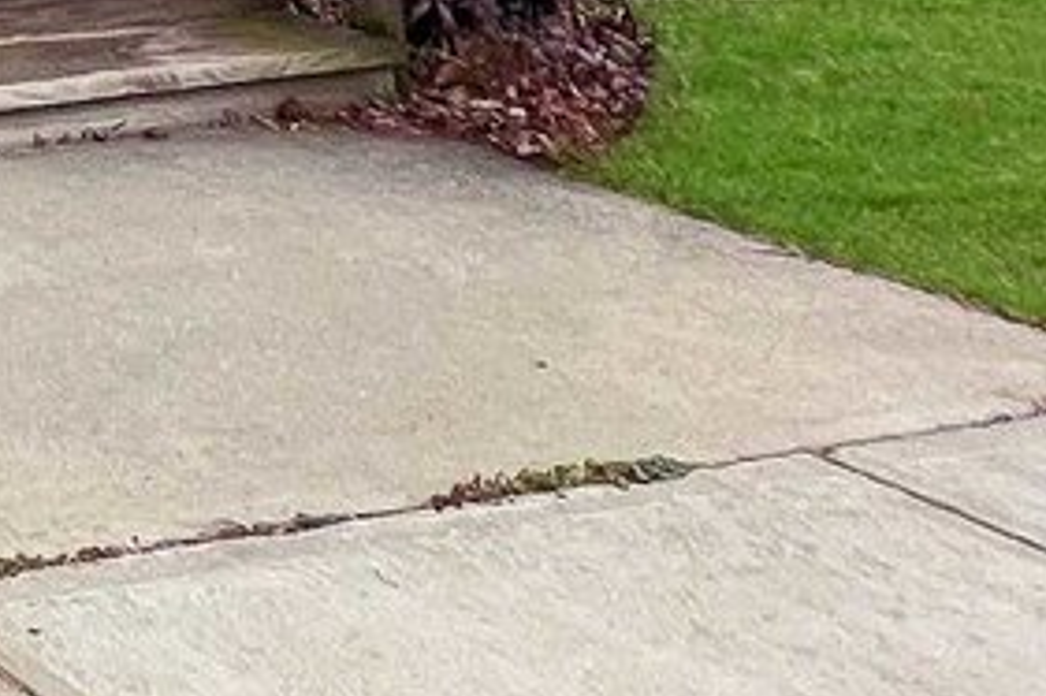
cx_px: -1333
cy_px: -1024
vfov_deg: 13.0
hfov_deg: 16.0
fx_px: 2236
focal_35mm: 77
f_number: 1.8
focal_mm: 1.57
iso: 32
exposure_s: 1/690
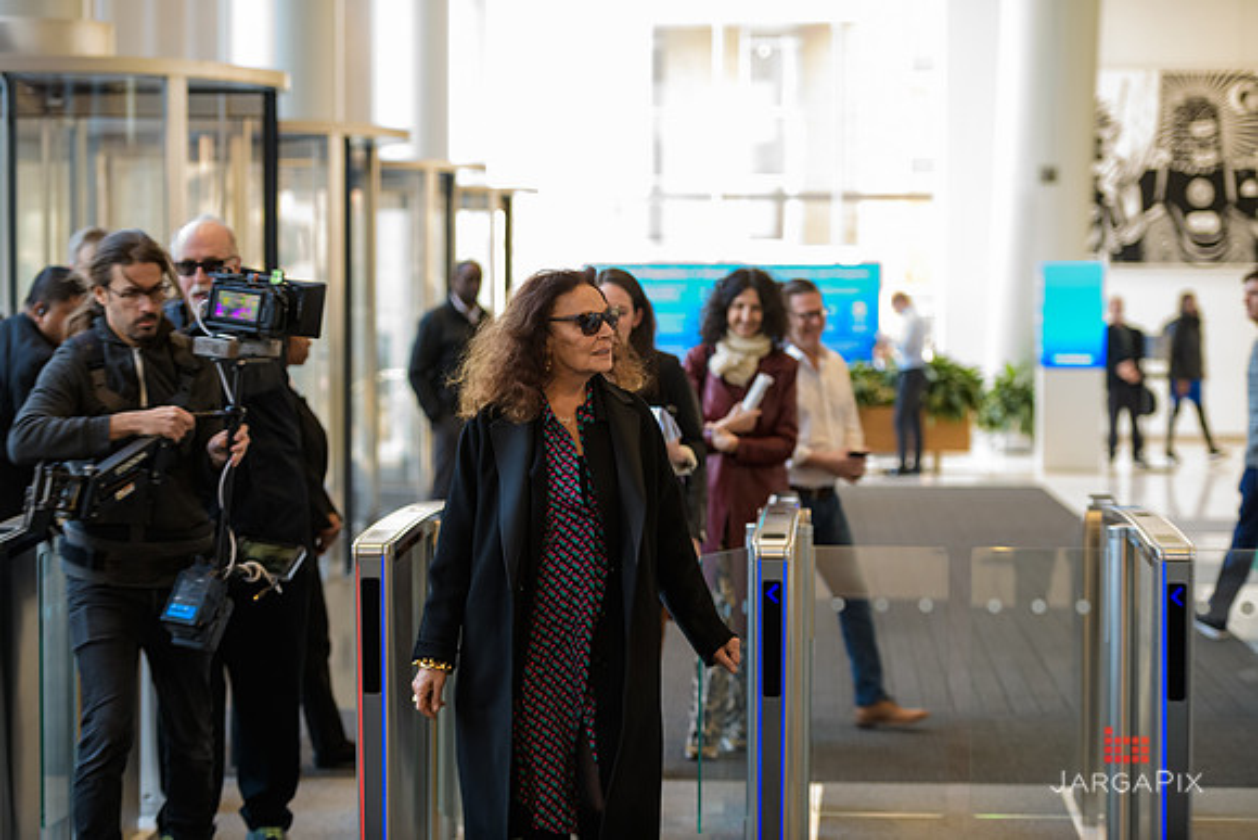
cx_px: 629
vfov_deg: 15.9
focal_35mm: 86
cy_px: 420
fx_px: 3006
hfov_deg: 23.6
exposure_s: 1/125
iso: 1250
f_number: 3.2
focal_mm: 86
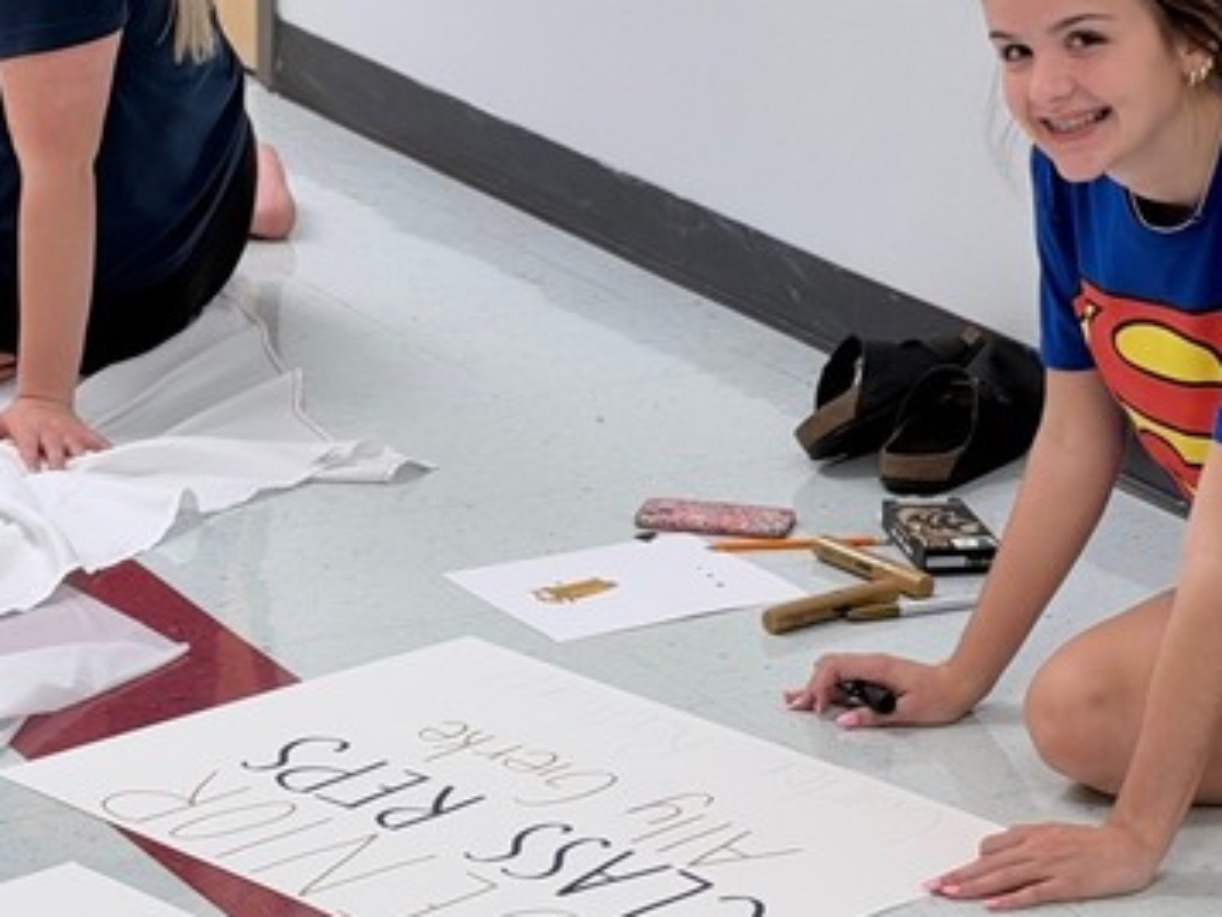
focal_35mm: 138
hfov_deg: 14.2
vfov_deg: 10.7
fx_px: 4872
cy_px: 340
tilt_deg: -16.6
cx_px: 220
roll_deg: +1.1
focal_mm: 6.93
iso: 50
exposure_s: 1/60
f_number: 1.8
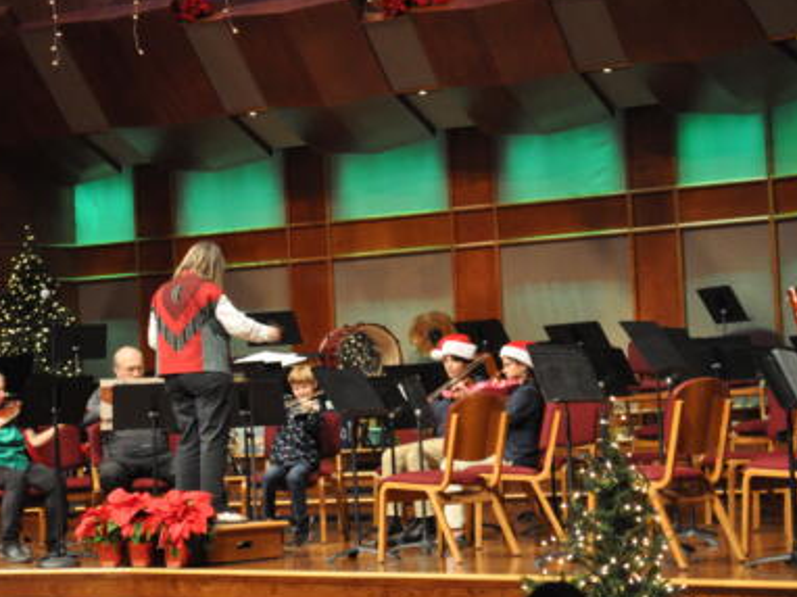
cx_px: 300
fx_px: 2292
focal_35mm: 100
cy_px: 306
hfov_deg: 19.7
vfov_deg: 14.8
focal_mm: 55
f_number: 5.6
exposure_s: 1/25
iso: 1600
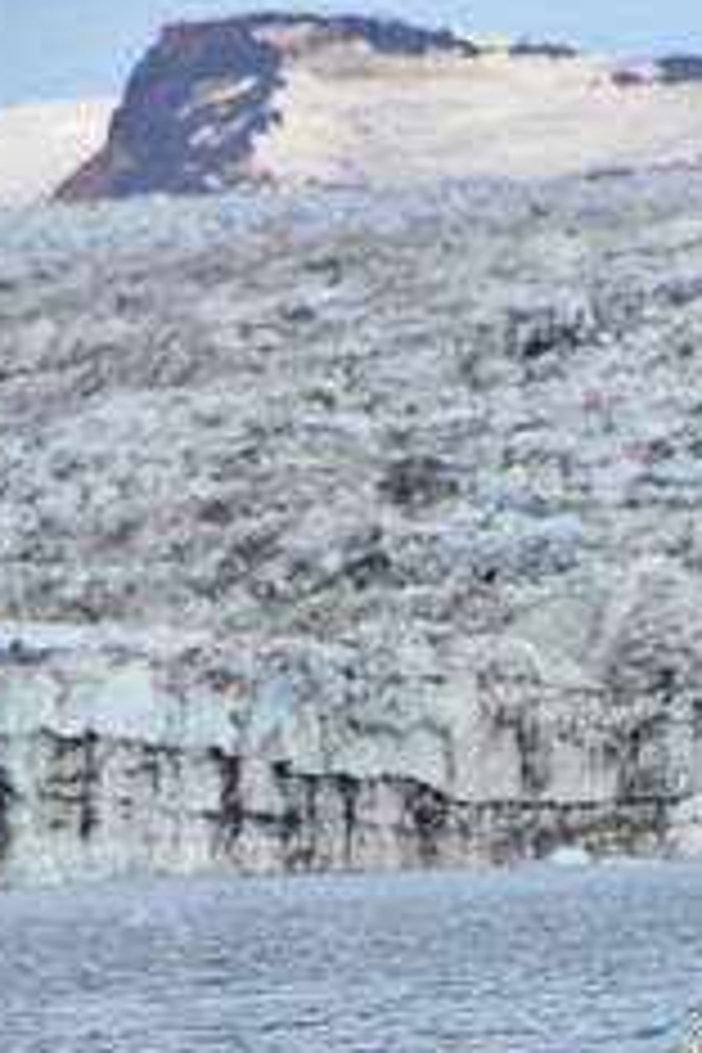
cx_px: 536
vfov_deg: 5.1
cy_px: 972
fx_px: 11816
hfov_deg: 3.4
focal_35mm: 404
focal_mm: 140
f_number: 7.1
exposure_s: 1/800
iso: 200
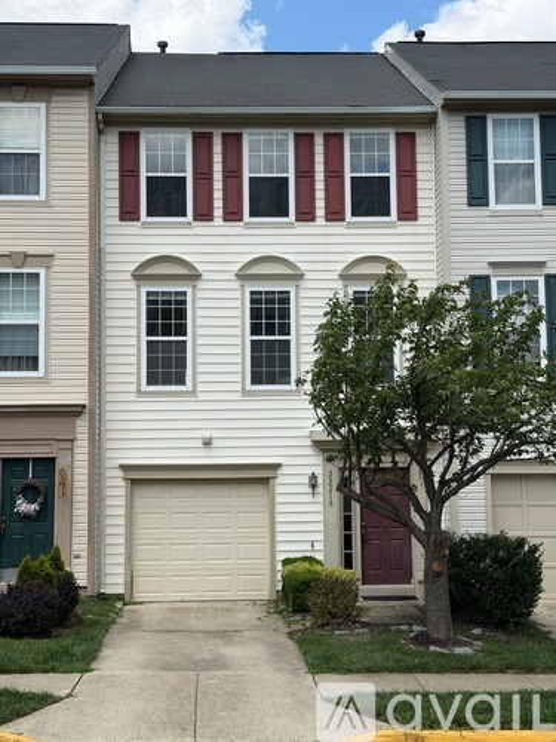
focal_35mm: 48
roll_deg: +0.9
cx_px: 278
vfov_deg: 39.7
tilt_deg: +6.4
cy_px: 371
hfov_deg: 30.3
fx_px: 1028
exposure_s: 1/4587
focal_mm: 6.76
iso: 80
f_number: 1.78
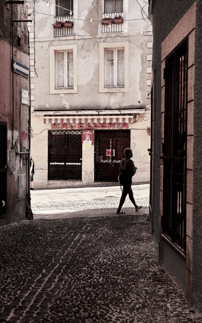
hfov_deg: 24.9
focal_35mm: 52
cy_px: 165
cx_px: 98
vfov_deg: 38.9
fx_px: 458
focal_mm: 33
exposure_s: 1/340
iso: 200
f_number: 2.5
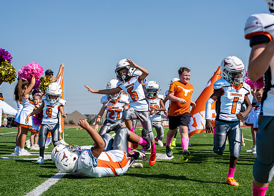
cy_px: 85
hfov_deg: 30.8
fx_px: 498
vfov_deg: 22.2
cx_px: 146
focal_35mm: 64
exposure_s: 1/1250
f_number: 4
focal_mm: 50
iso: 100
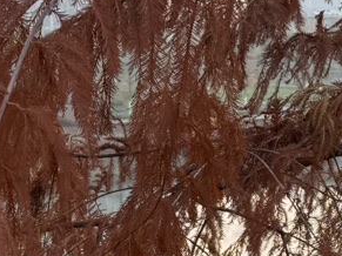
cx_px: 109
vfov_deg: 8.9
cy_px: 245
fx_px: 1629
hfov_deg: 12.0
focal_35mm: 165
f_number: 1.78
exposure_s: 1/979
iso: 100
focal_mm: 6.76
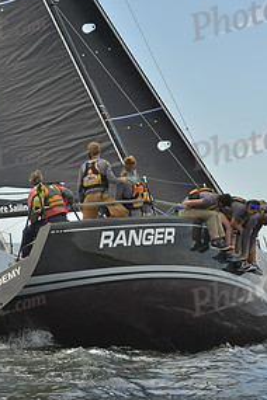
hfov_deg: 7.8
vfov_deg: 11.7
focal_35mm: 175
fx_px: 1947
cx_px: 119
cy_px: 227
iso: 280
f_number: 7.1
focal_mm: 86
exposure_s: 1/1600
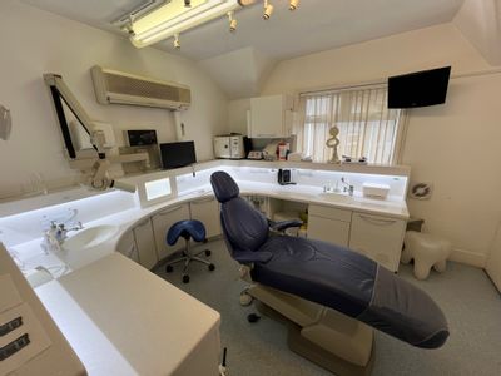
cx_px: 250
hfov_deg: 106.2
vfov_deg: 89.9
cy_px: 188
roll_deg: +1.5
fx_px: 188
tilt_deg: -15.1
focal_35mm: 13
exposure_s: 1/100
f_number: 1.8
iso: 40
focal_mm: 1.57
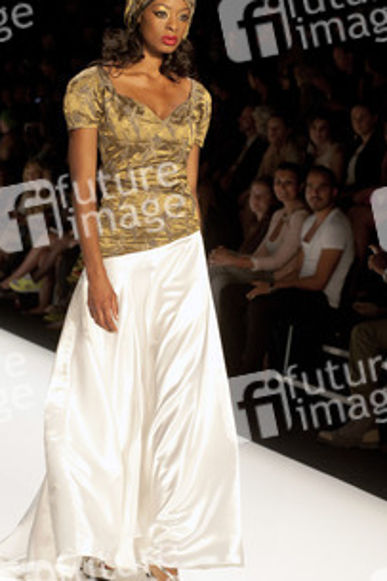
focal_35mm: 105
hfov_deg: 13.0
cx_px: 143
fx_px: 1695
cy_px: 303
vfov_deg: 19.5
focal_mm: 80
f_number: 7.1
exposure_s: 1/200
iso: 1600
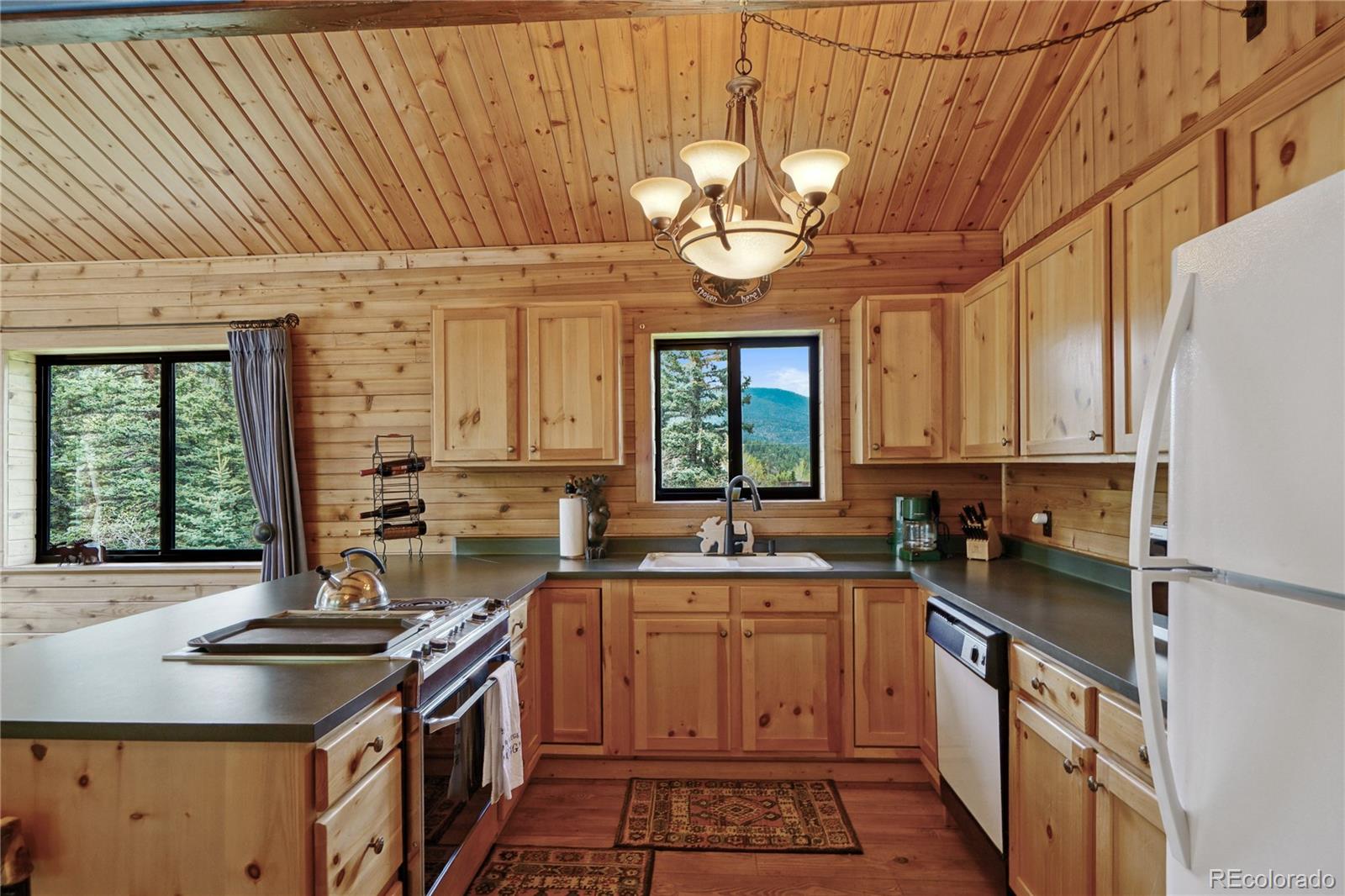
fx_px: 672
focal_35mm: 18
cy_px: 448
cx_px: 672
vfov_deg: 67.4
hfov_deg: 90.0
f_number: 8
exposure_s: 1/30
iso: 400
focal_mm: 18
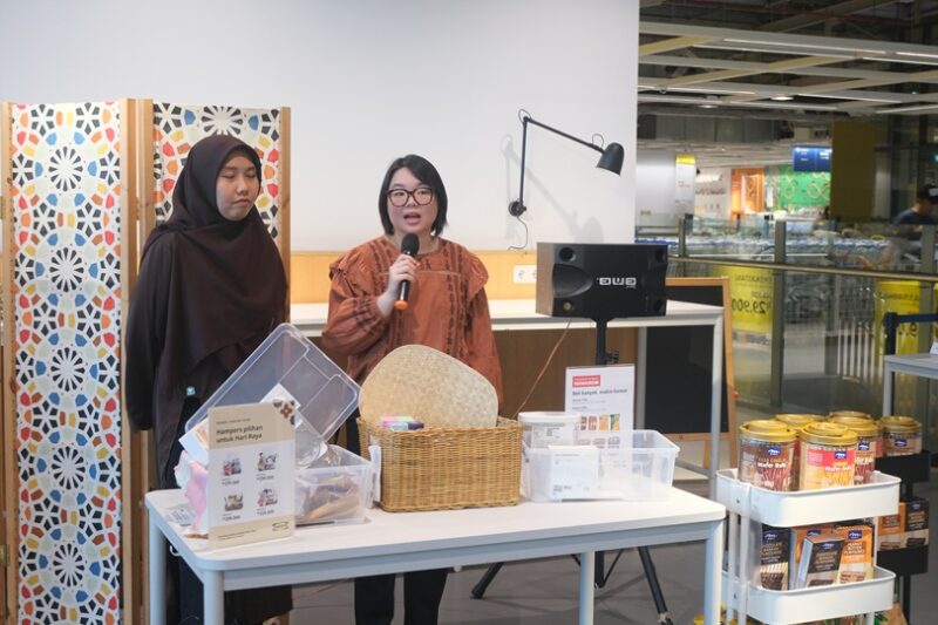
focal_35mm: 50
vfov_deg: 27.0
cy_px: 312
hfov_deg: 39.6
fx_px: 1302
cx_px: 469
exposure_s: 1/13
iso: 1000
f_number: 4.9
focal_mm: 33.3
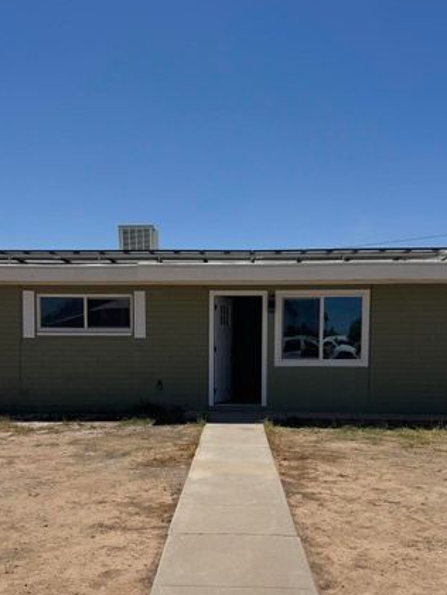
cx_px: 211
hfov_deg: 37.7
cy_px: 387
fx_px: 654
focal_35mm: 38
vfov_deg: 48.3
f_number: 1.78
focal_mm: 6.76
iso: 80
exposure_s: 1/9009
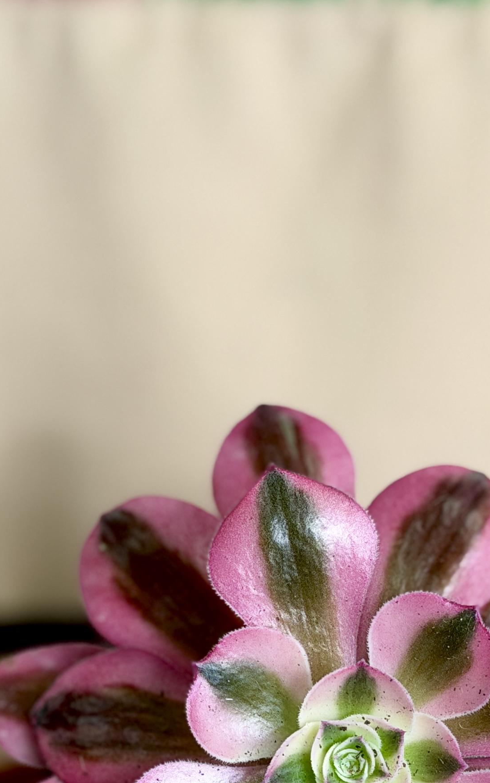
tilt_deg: -15.9
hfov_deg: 11.2
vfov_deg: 17.6
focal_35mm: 117
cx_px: 317
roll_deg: -0.8
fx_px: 2499
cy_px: 683
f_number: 1.78
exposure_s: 1/245
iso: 64
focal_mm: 6.76
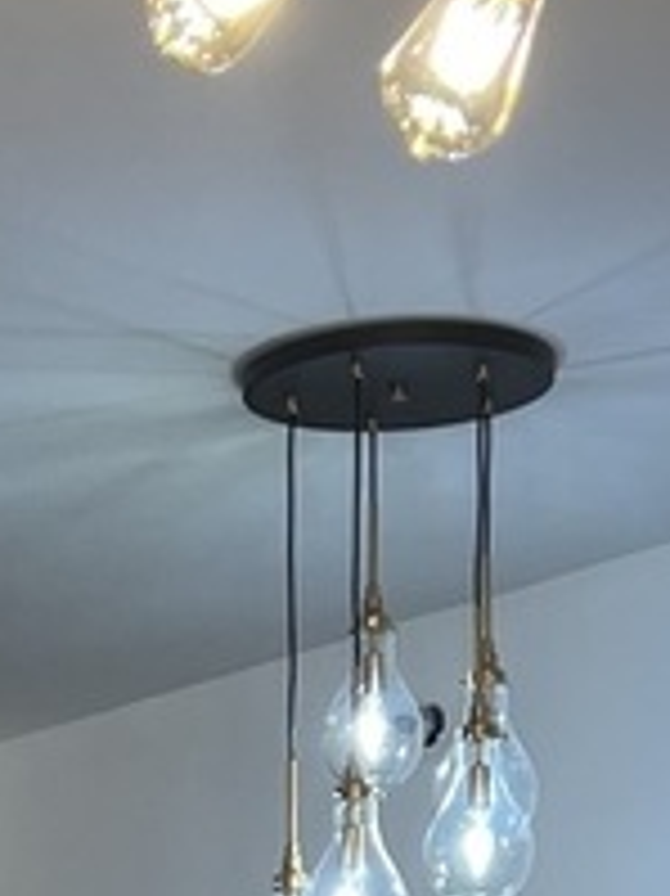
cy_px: 1499
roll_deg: +0.6
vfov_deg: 13.0
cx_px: -135
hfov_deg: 10.3
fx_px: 3643
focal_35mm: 141
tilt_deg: -1.3
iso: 80
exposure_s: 1/120
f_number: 1.5
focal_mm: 5.7
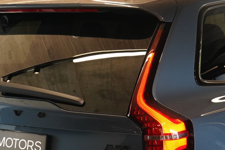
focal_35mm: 105
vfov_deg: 13.0
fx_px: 656
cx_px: 139
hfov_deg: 19.4
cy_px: 106
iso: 5000
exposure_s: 1/160
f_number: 5.6
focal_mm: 70
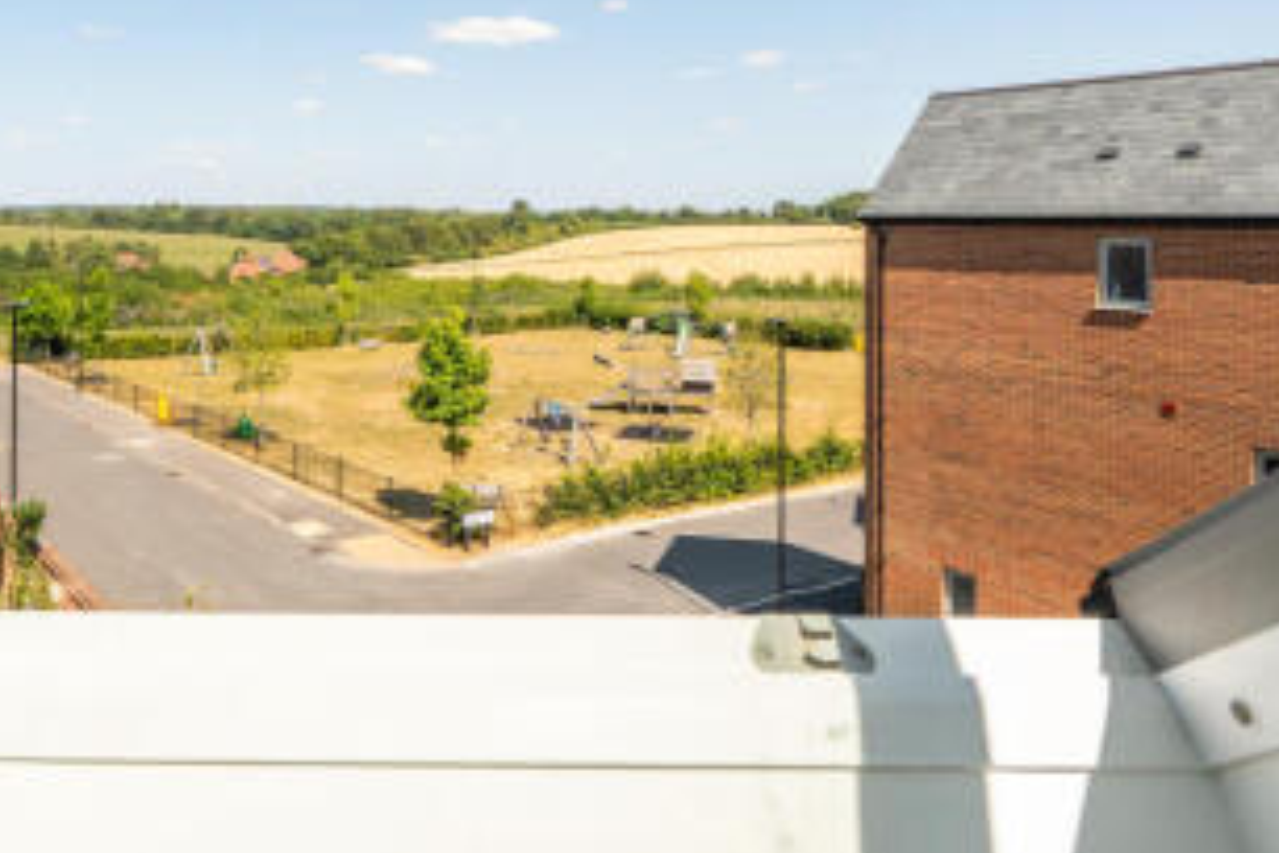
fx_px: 995
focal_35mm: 28
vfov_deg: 44.8
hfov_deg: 62.5
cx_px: 351
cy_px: 211
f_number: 8
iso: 200
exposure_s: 1/400
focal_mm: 12
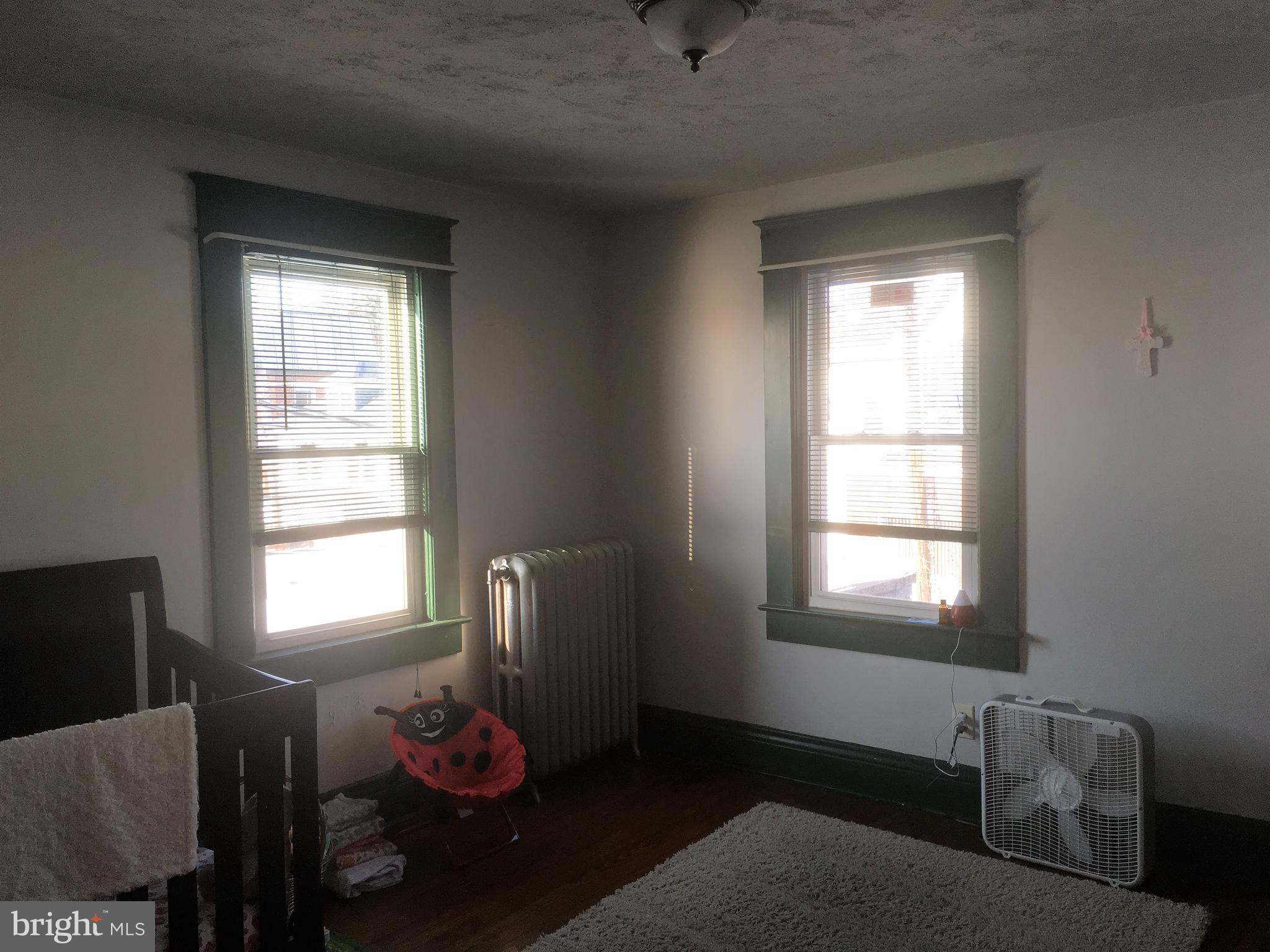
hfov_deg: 61.7
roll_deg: +0.7
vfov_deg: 48.2
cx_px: 635
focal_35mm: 29
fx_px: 1064
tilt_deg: -4.3
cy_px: 476
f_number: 2.2
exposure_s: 1/120
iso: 40
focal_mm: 4.15
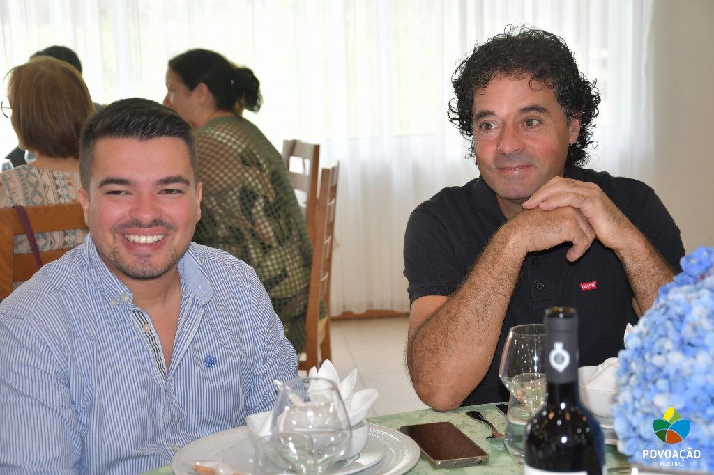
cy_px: 238
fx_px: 1487
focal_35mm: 75
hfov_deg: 27.0
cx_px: 357
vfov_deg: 18.2
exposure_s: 1/60
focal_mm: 50
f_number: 5
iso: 400
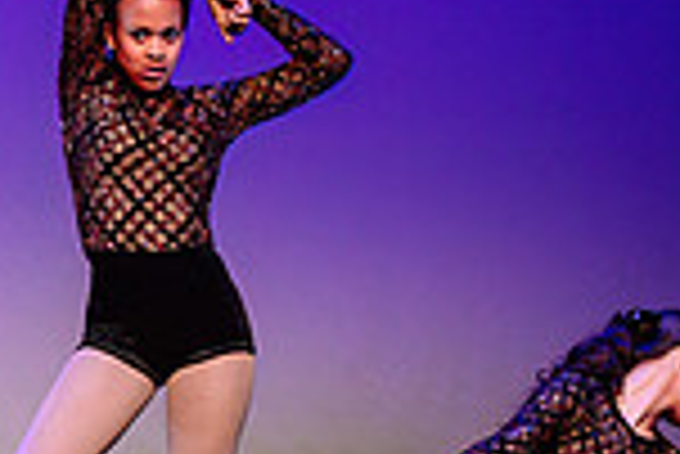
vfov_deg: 3.0
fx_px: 8829
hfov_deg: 4.4
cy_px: 270
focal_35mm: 467
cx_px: -411
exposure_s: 1/400
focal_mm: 116
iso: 1600
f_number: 2.8
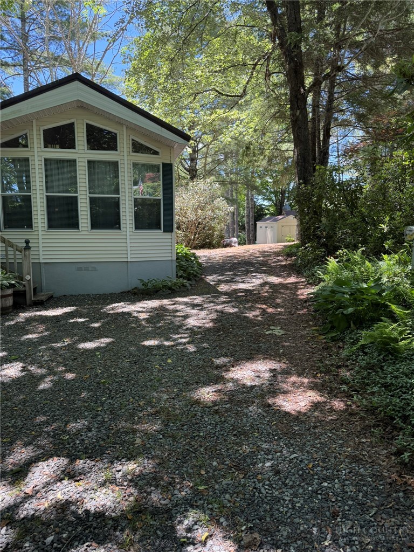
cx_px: 207
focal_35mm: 24
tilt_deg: -8.4
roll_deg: +0.2
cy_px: 276
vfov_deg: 71.6
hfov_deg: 56.8
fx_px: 383
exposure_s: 1/363
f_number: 1.78
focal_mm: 6.76
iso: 100
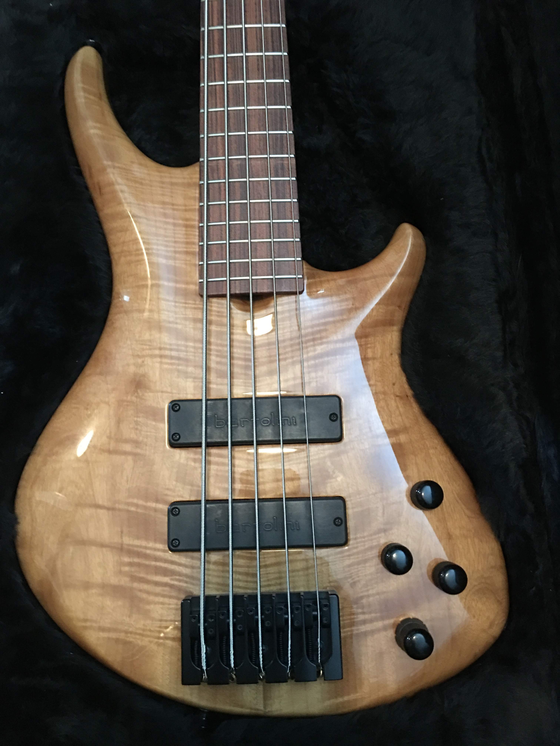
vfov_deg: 61.7
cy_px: 373
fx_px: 626
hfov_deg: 48.2
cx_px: 280
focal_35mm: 29
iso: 100
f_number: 2.2
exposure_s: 1/4
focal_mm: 4.15
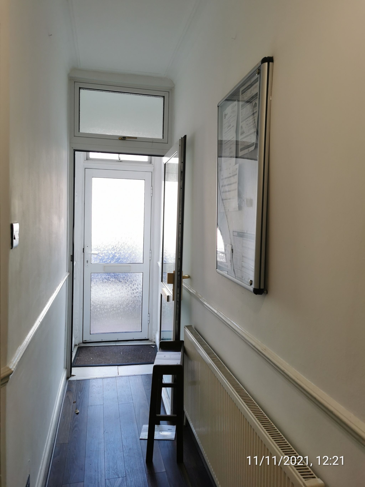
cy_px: 244
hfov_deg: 51.4
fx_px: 380
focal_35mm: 27
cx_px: 182
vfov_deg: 65.3
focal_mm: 5.56
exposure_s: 1/101
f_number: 1.6
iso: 50
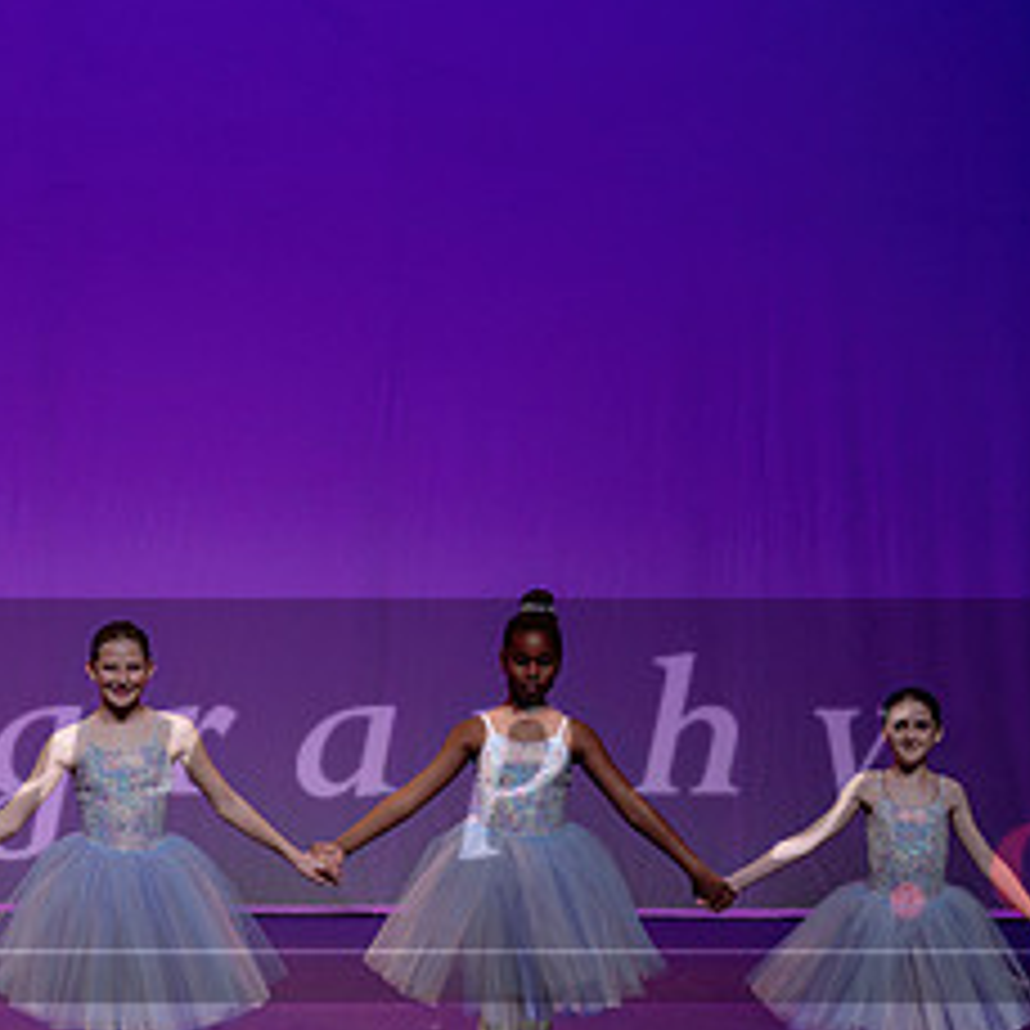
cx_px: -13
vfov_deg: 11.2
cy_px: 771
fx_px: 5218
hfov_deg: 11.2
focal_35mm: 155
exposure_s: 1/640
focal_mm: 72
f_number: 2.8
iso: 1250
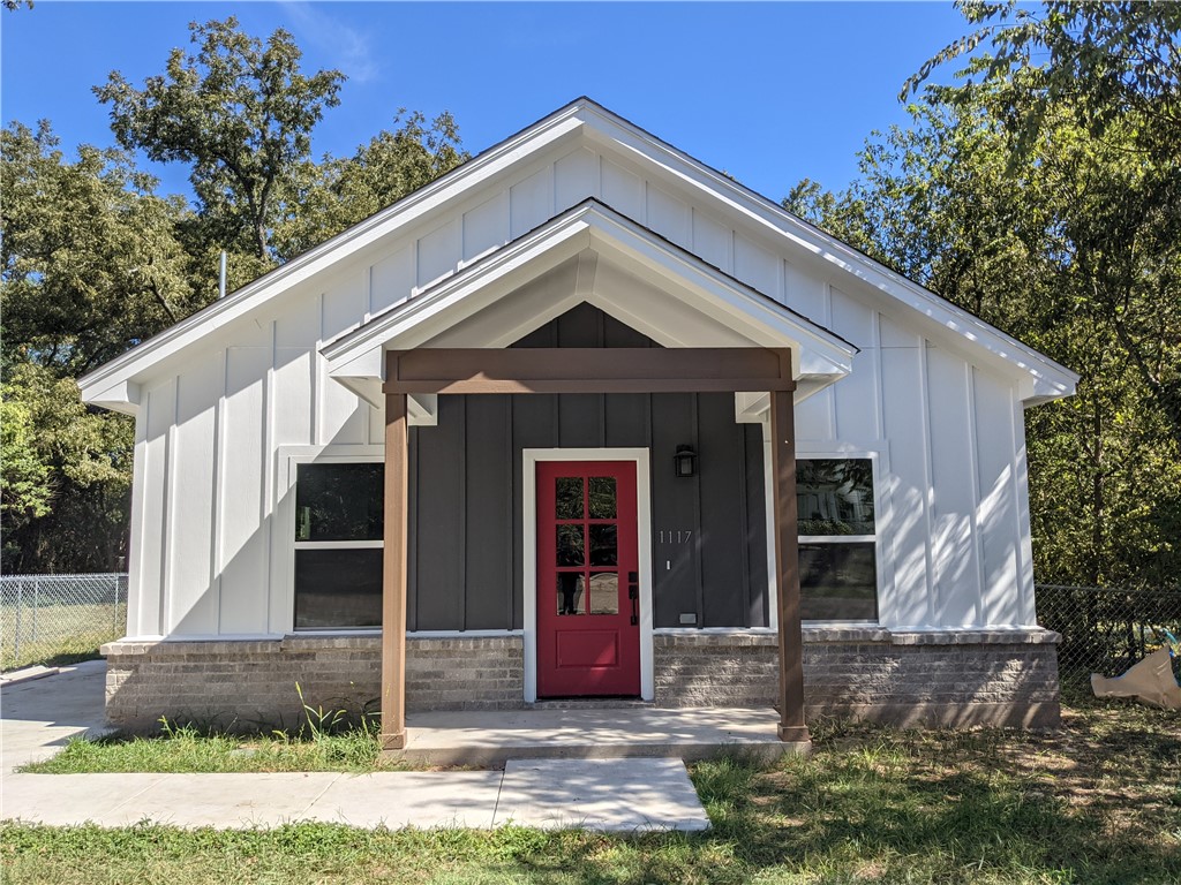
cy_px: 442
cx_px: 590
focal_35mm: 27
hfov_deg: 65.3
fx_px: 921
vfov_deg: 51.4
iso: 41
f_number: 1.73
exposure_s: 1/2597
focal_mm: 4.38
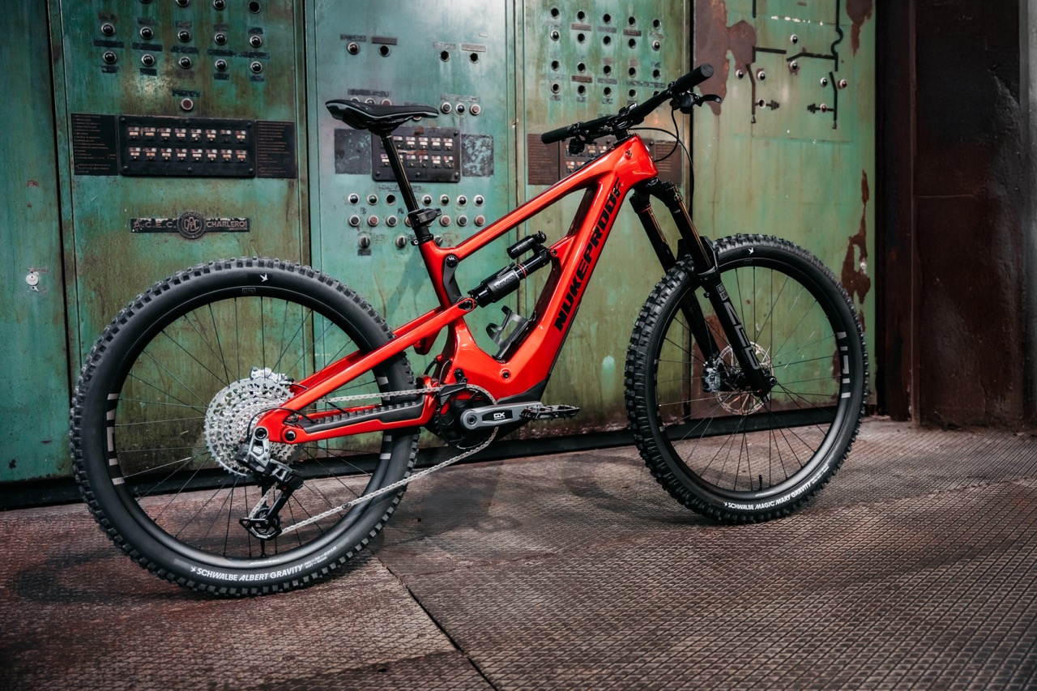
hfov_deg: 58.4
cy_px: 346
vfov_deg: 40.9
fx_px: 927
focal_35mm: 32
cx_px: 518
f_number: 2.8
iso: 1000
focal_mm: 32.2
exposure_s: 1/125
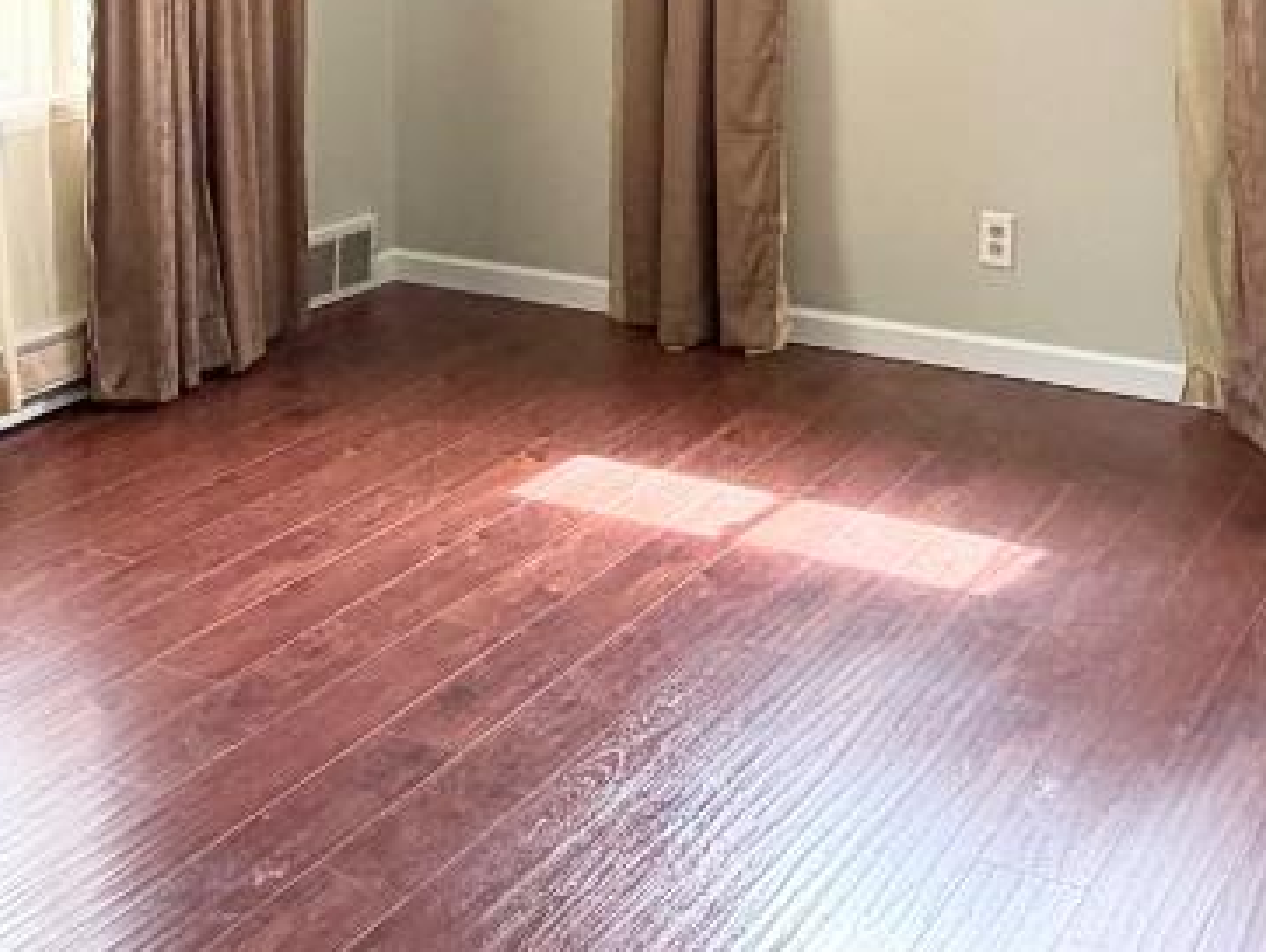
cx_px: 542
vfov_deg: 23.4
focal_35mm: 58
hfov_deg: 33.2
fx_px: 2123
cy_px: -149
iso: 250
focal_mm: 2.22
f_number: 2.2
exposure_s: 1/121
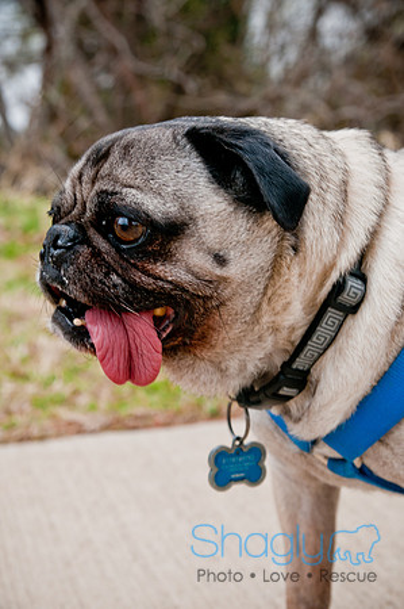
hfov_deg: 20.1
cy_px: 304
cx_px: 202
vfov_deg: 29.9
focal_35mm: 68
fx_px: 1139
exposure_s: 1/250
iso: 200
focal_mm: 45
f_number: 5
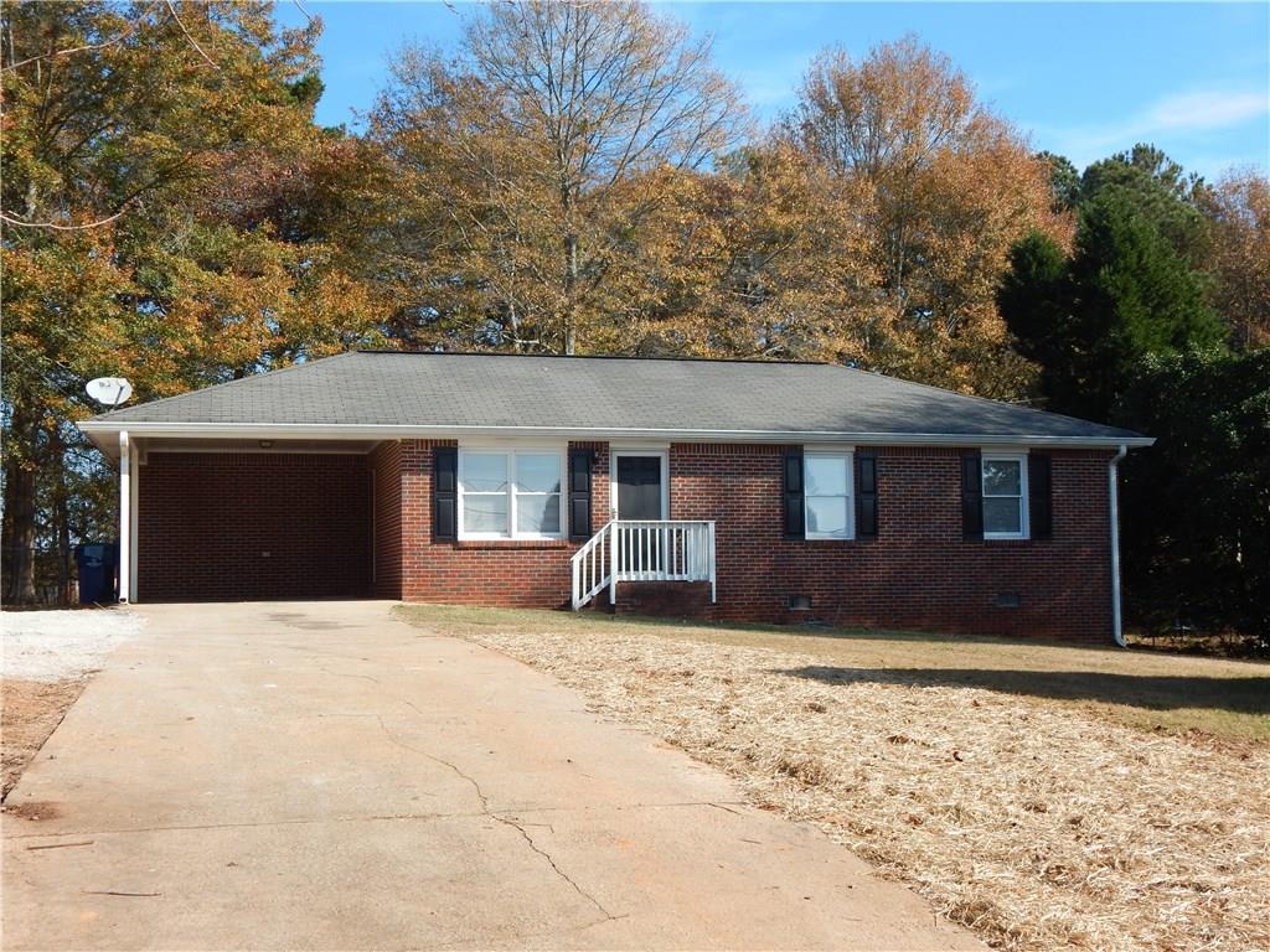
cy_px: 476
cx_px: 635
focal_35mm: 43
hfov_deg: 43.9
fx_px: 1578
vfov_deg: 33.6
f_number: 3.6
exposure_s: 1/800
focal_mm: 7.7
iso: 125
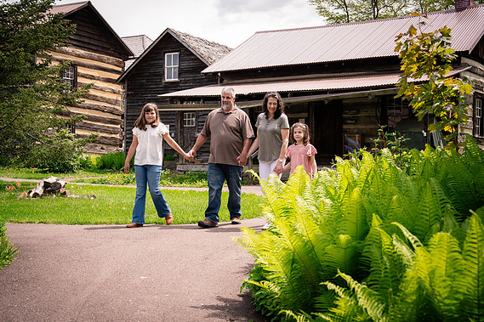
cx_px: 238
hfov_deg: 38.2
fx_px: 699
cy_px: 160
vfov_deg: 26.0
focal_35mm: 52
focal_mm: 51
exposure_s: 1/250
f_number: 5
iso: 125
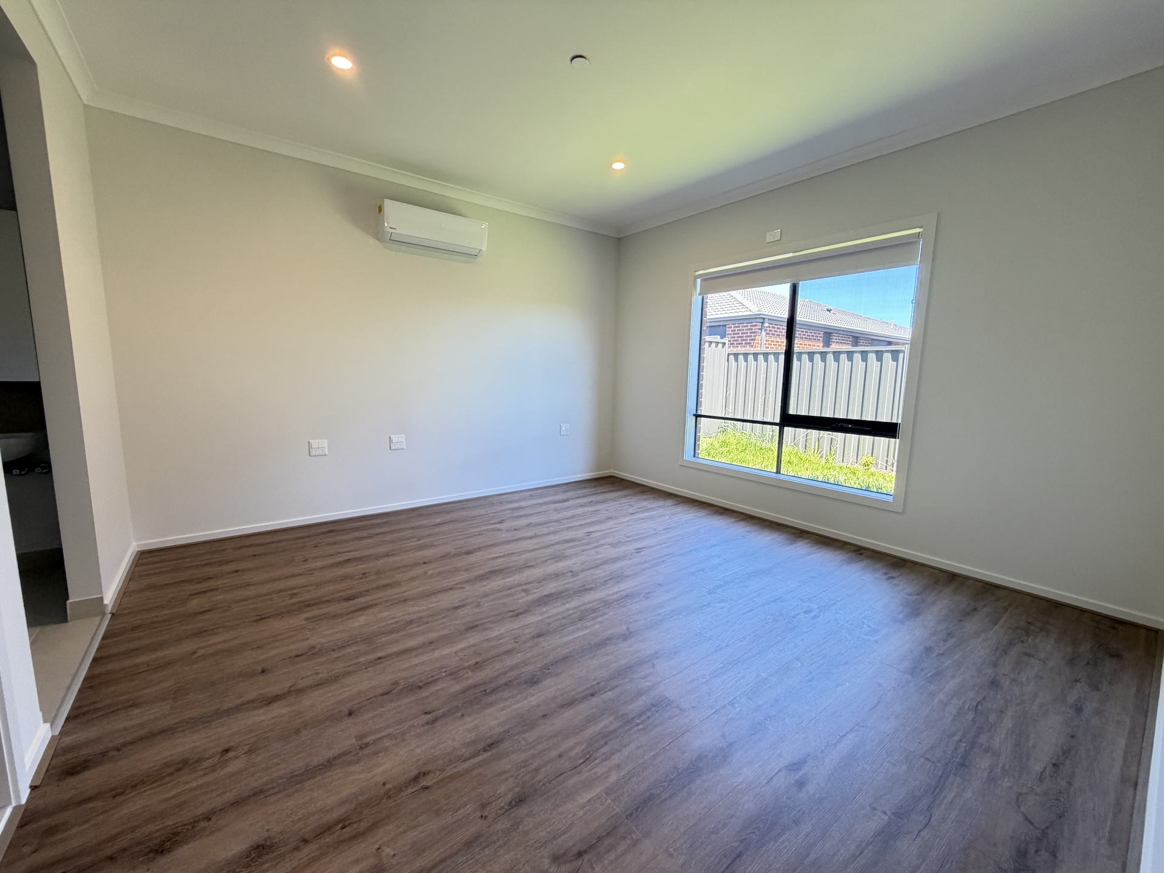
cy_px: 436
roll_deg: -0.9
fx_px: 471
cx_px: 582
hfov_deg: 102.1
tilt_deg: -7.8
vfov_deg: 85.7
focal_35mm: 14
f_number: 2.2
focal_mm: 2.22
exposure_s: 1/100
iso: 250
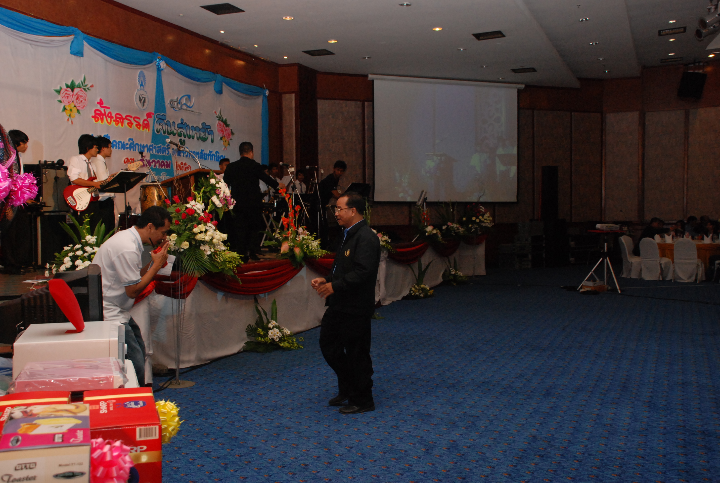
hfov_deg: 53.0
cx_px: 360
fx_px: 721
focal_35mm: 36
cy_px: 242
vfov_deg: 37.0
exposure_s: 1/125
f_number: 5.6
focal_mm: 24
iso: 1000
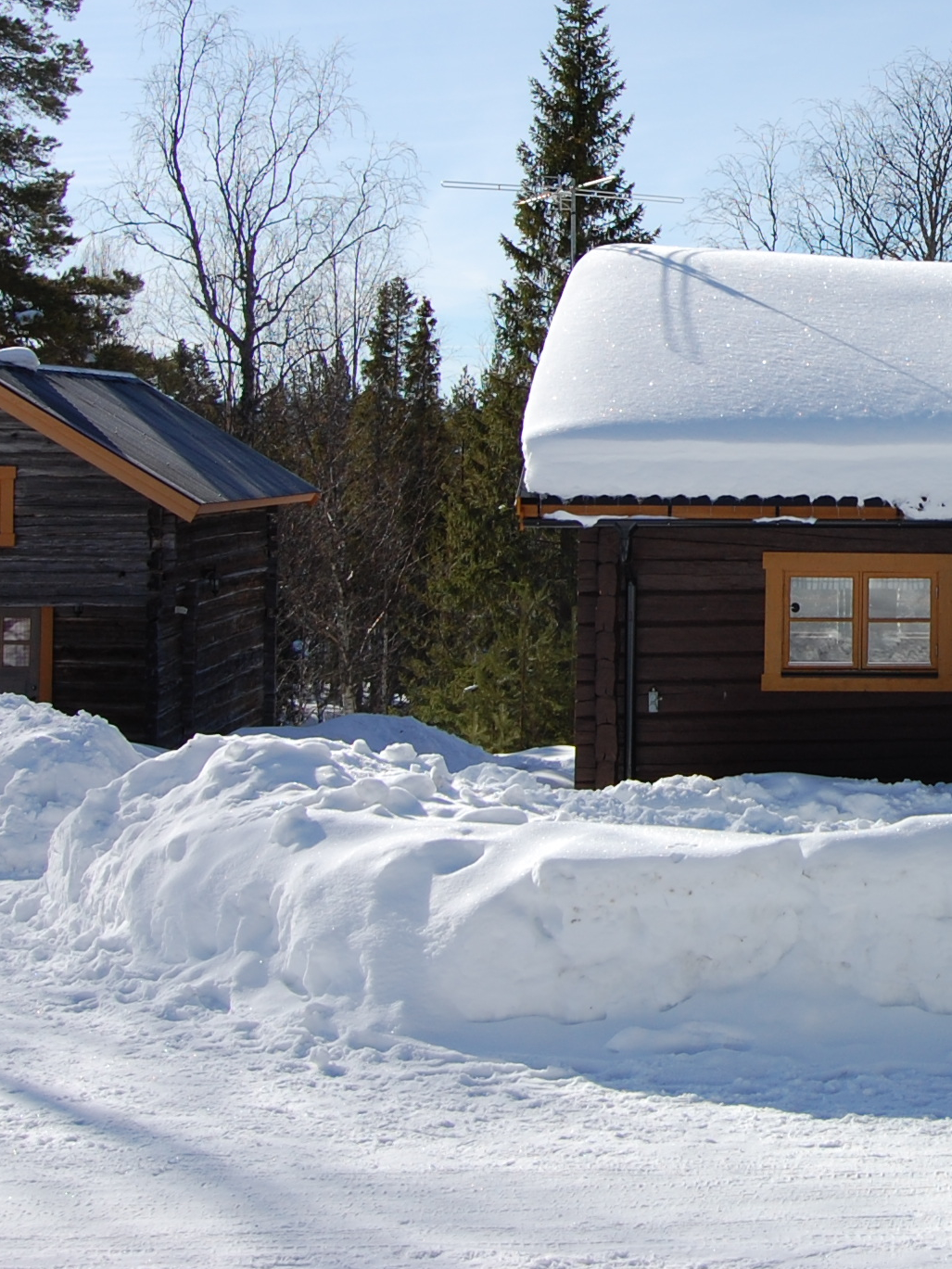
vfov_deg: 33.3
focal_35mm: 57
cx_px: 1029
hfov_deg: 24.1
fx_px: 2090
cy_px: 360
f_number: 10
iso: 200
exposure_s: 1/400
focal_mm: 18
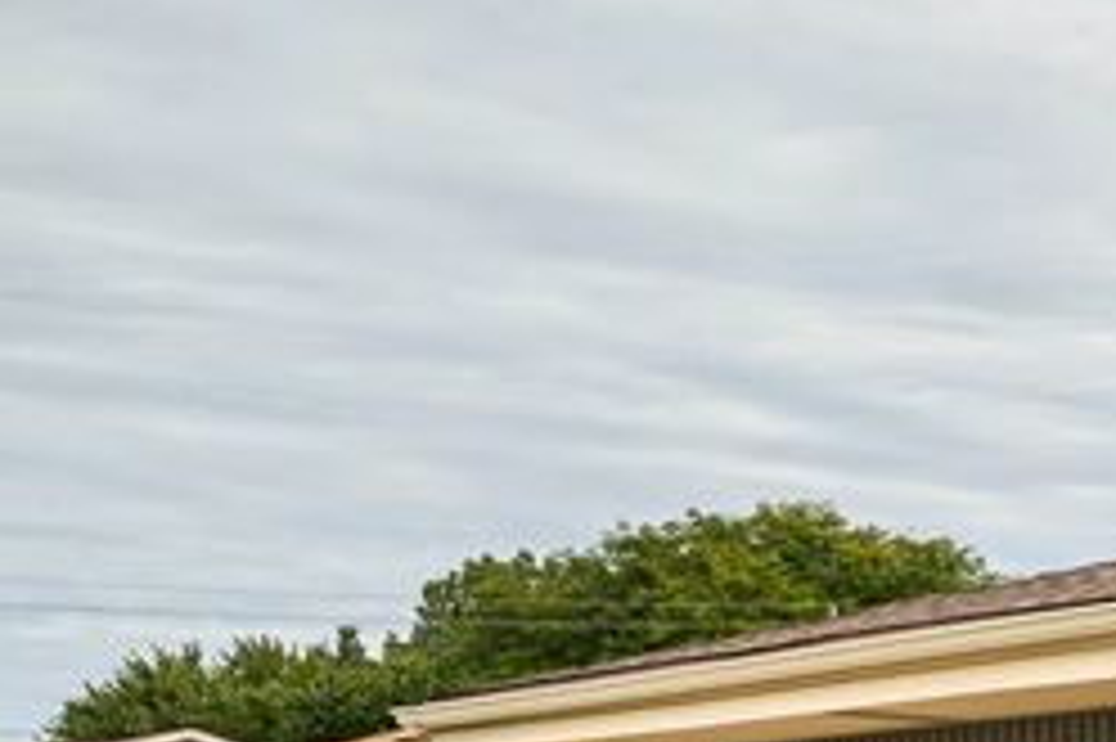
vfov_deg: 15.5
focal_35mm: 85
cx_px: 2300
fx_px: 2633
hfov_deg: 16.9
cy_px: 870
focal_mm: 20
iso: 100
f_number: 7.1
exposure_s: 1/100
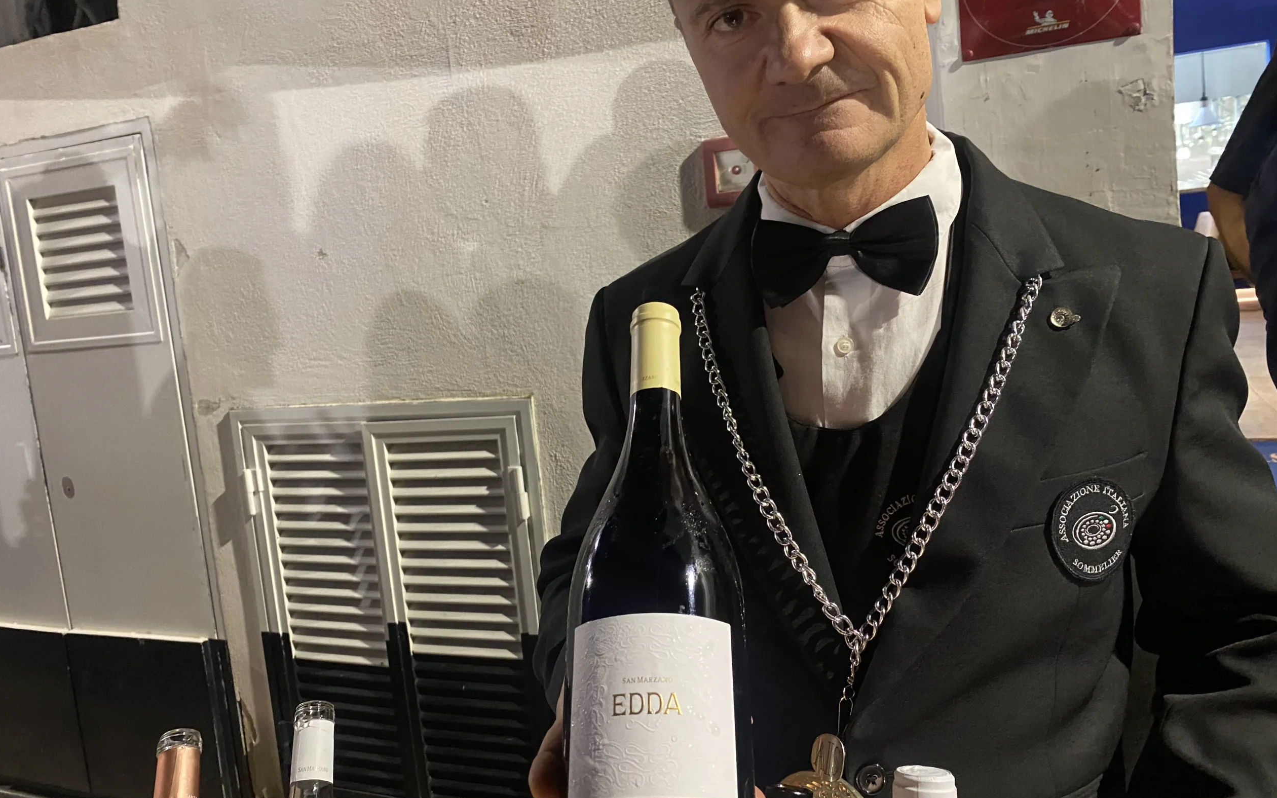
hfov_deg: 66.5
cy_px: 375
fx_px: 974
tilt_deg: -6.6
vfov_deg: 44.5
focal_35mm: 28
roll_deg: +5.0
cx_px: 637
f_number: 1.8
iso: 400
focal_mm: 4.25
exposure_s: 1/25
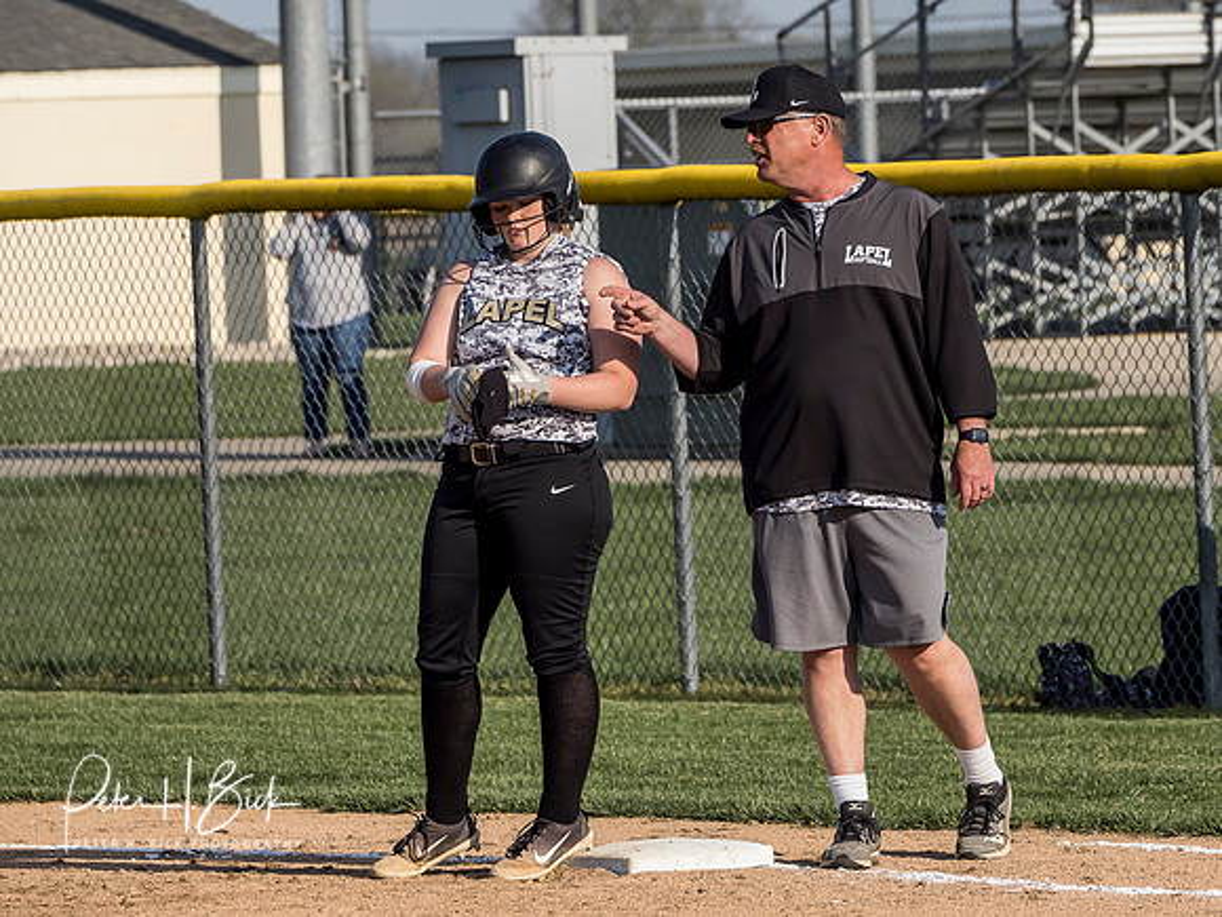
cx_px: 779
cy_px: 399
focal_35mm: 398
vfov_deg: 3.7
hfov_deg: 5.0
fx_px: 14049
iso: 400
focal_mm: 156
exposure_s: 1/2000
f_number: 6.3
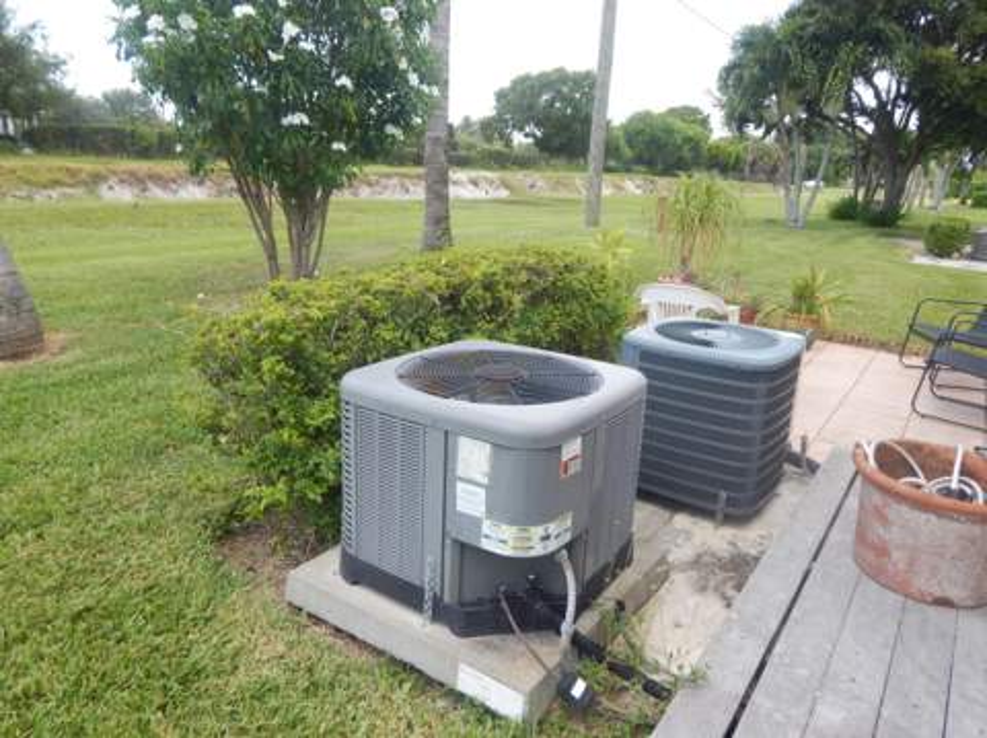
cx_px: 494
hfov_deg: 69.4
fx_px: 712
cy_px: 369
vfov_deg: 54.8
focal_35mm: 25
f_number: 3.1
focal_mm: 4.5
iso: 125
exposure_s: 1/500
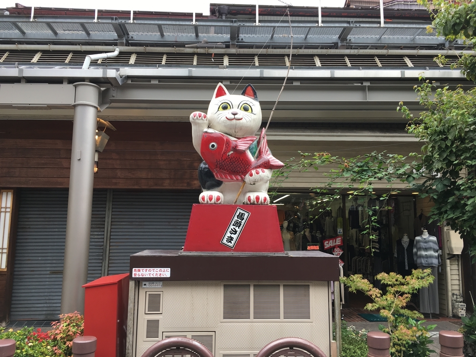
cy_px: 178
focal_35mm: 29
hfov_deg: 61.7
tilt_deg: +8.8
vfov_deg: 48.2
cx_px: 238
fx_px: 399
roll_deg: -0.9
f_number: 2.2
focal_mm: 4.15
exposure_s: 1/196
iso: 25
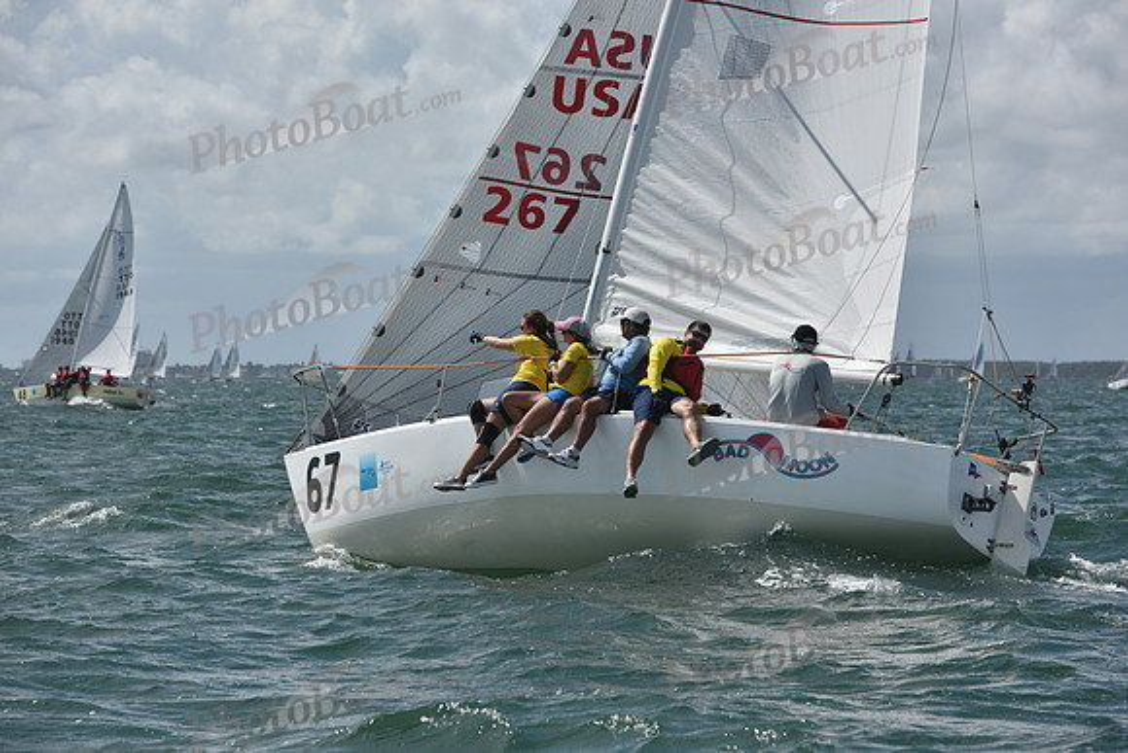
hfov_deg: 12.8
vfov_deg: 8.6
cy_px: 376
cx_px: 564
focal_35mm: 160
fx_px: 5014
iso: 250
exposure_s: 1/1600
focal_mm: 160
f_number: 9
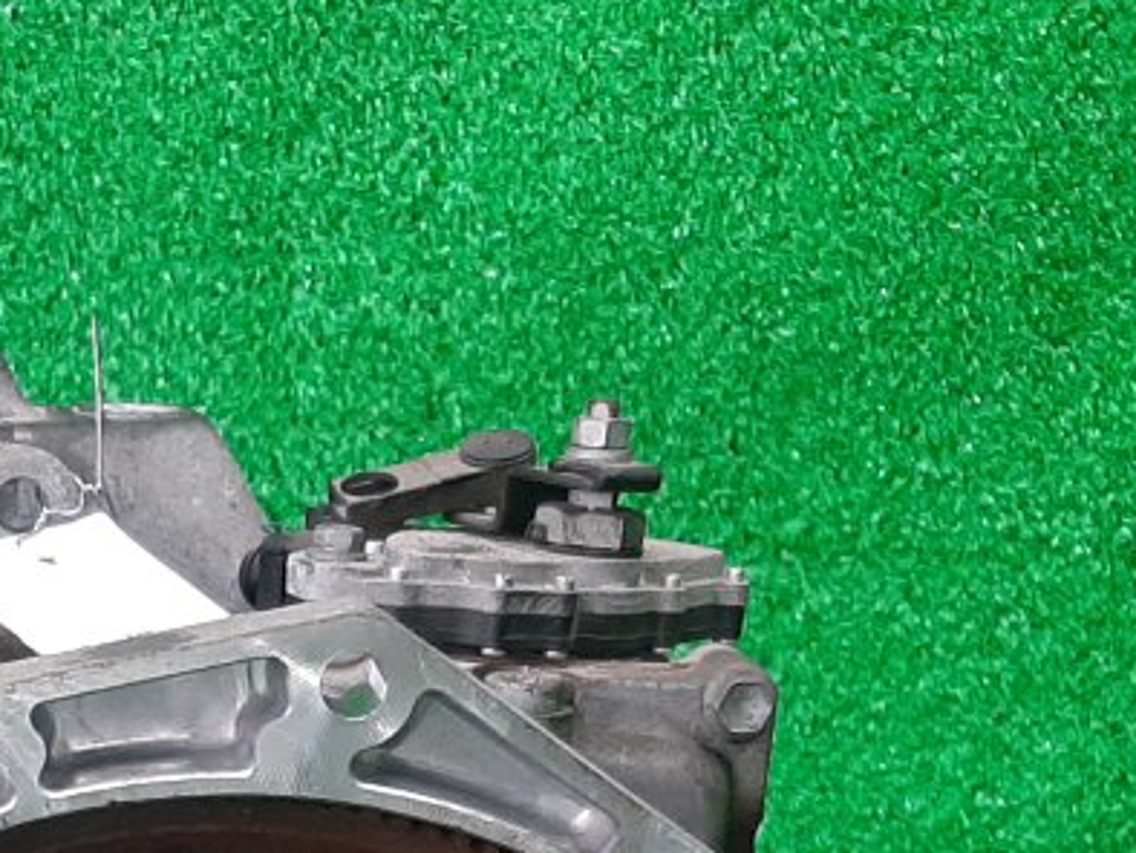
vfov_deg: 14.2
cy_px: 1421
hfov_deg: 20.4
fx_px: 3120
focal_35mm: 95
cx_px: 196
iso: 125
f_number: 1.7
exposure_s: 1/50
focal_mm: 3.93
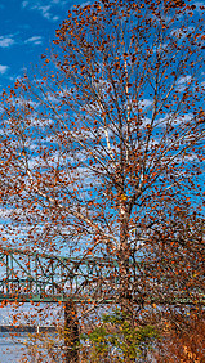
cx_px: -99
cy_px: 218
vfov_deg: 33.2
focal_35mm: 63
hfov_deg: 17.3
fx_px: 608
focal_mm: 19.5
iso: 100
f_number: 11
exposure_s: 1/250
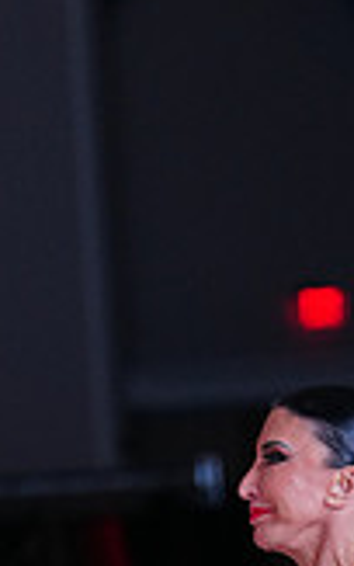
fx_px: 5922
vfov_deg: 5.4
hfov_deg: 3.4
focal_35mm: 384
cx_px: -57
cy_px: 965
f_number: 2.8
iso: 1250
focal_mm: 106
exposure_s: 1/500
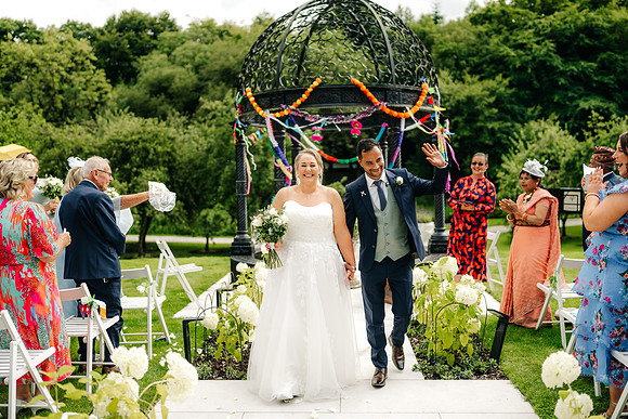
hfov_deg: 53.8
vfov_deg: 37.4
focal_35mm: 35
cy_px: 210
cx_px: 314
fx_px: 618
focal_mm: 35
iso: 100
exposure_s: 1/2500
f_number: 1.4
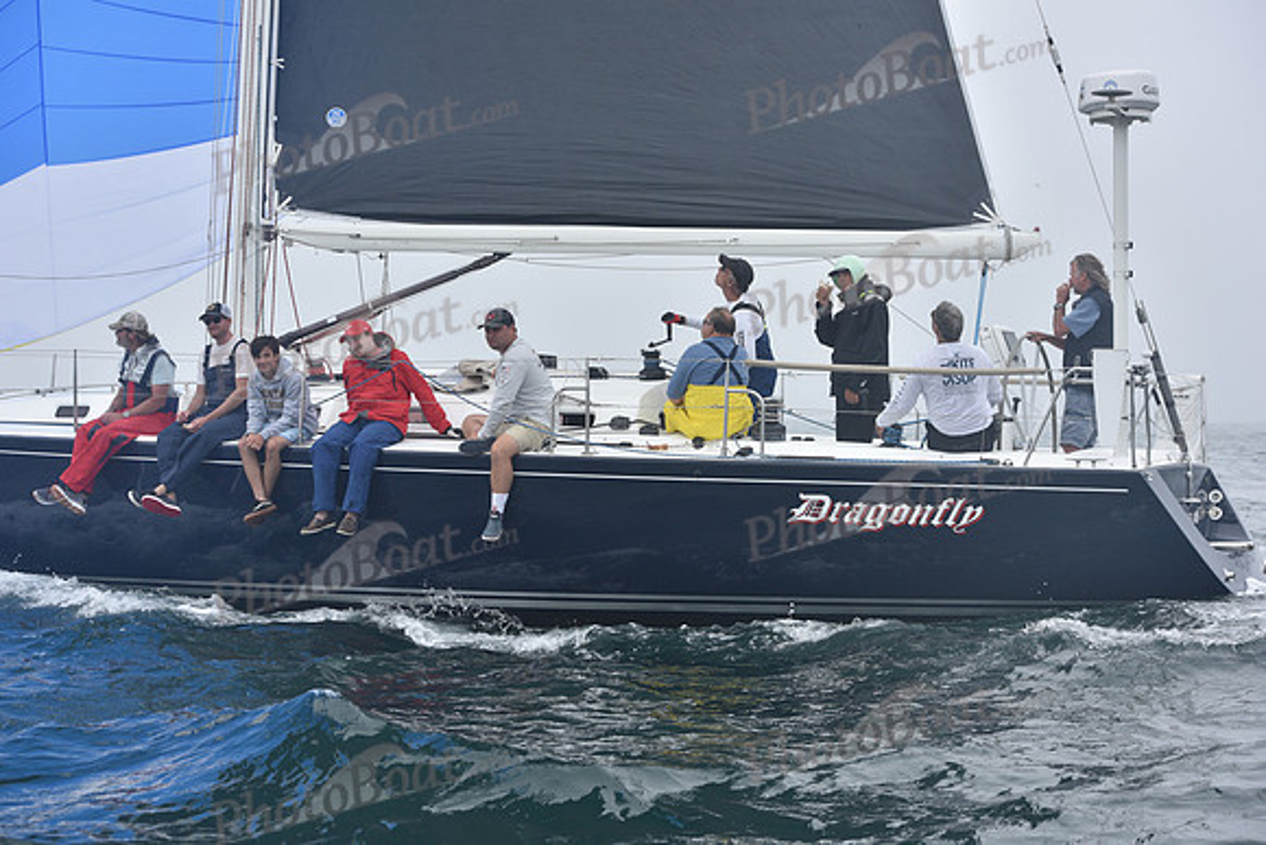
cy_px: 422
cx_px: 633
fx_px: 2462
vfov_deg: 19.5
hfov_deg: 28.8
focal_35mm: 70
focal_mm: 70
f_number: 6.3
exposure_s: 1/800
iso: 250
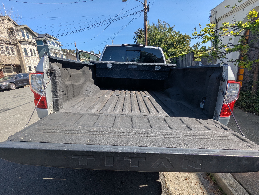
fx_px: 120
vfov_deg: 78.2
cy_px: 98
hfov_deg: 94.4
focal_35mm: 16
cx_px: 130
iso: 49
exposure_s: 1/1058
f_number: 2.2
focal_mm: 2.35
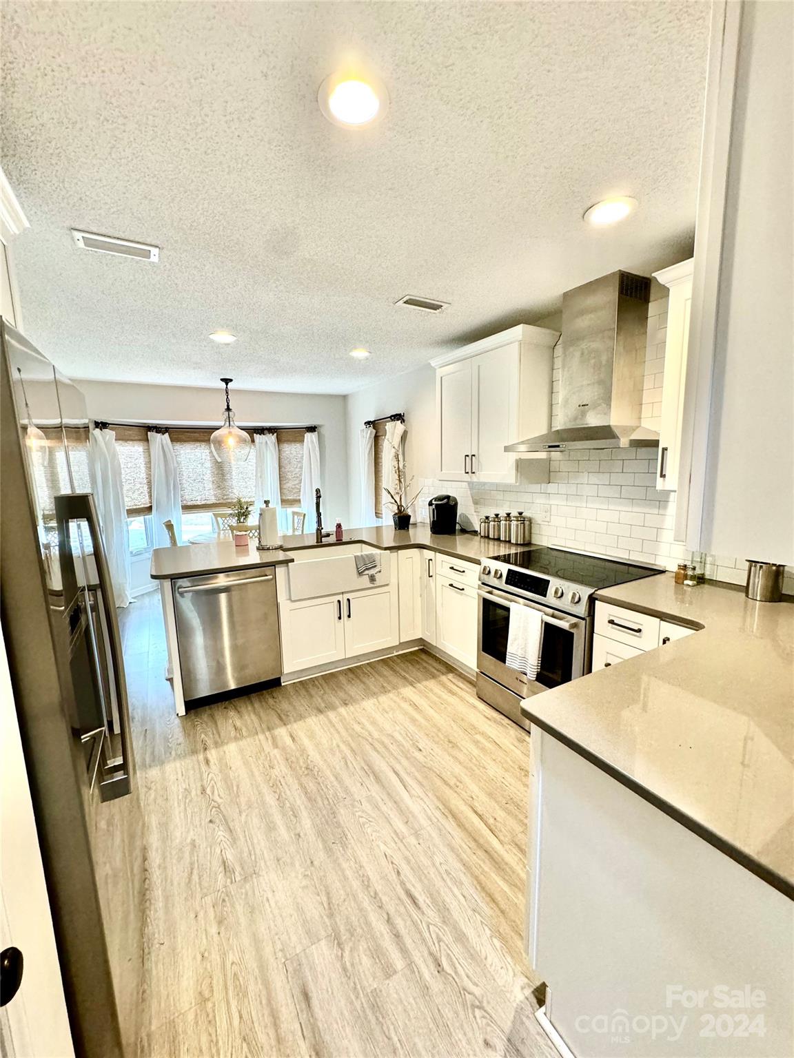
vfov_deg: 102.1
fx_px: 428
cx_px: 397
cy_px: 529
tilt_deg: -8.1
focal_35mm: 14
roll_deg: +1.0
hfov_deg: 85.7
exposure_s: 1/120
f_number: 2.2
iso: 320
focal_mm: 2.22
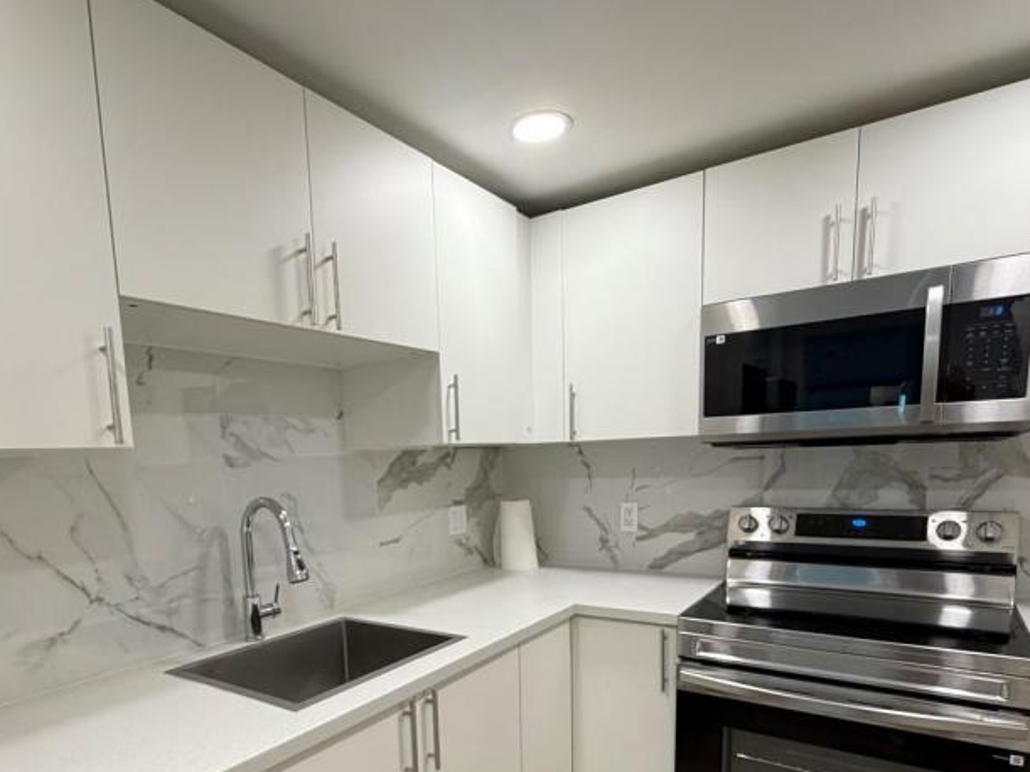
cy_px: 548
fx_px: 654
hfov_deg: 76.0
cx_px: 448
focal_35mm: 22
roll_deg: +3.0
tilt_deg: -8.7
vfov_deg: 58.8
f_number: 2.2
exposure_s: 1/60
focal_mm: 2.22
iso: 320
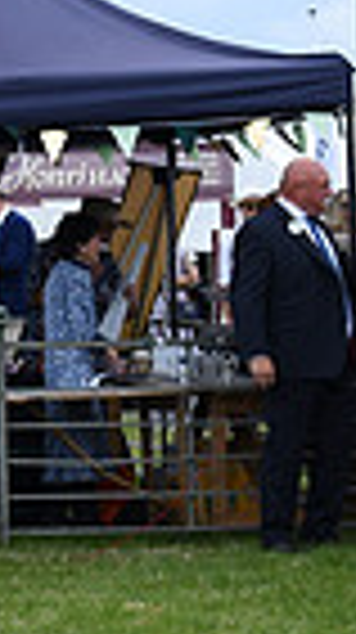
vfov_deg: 10.0
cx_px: -946
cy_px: 450
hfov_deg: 5.1
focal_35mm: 215
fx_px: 3619
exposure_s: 1/1250
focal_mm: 50
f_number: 9
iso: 800
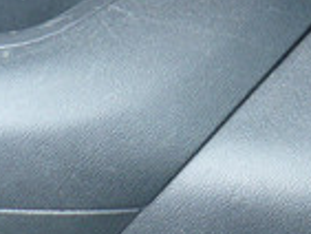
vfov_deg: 8.7
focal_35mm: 168
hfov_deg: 10.6
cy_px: -88
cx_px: 657
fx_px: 1511
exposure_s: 1/80
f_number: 2.8
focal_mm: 6.1
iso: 100
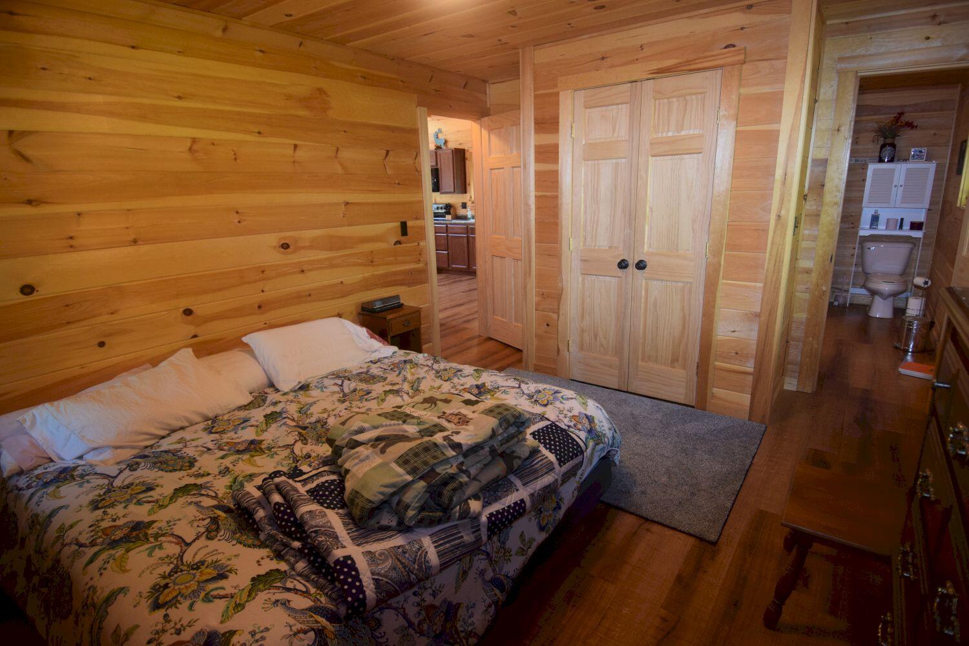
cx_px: 484
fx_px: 484
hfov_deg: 90.0
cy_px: 323
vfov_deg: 67.4
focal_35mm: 18
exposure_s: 1/60
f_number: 4
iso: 1000
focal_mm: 12
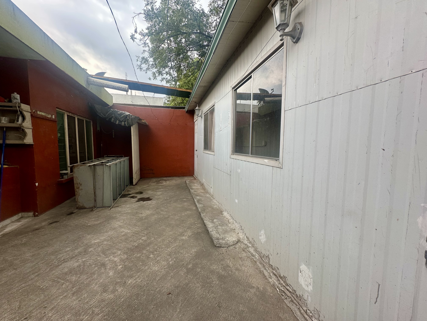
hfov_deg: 102.1
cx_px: 214
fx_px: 173
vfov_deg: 85.7
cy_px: 160
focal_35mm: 14
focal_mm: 2.22
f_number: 2.2
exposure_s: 1/99
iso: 64
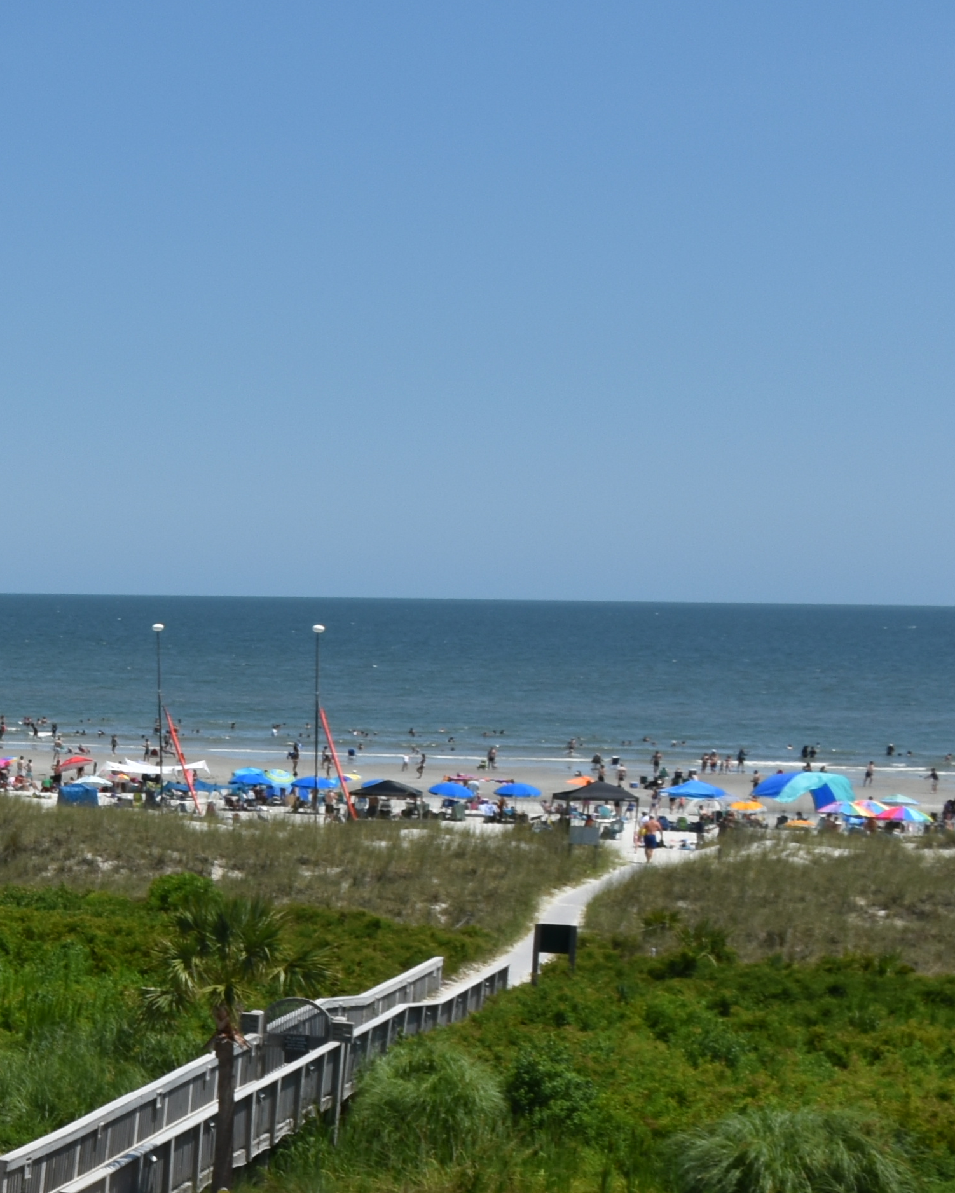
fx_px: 2861
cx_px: -710
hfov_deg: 16.3
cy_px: 1101
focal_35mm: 81
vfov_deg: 22.9
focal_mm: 18
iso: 100
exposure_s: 1/200
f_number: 11
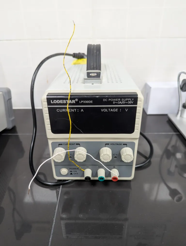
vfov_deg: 71.5
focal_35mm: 24
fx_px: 172
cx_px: 93
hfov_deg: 56.9
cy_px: 123
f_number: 1.85
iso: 68
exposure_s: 1/23.8
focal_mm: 6.81
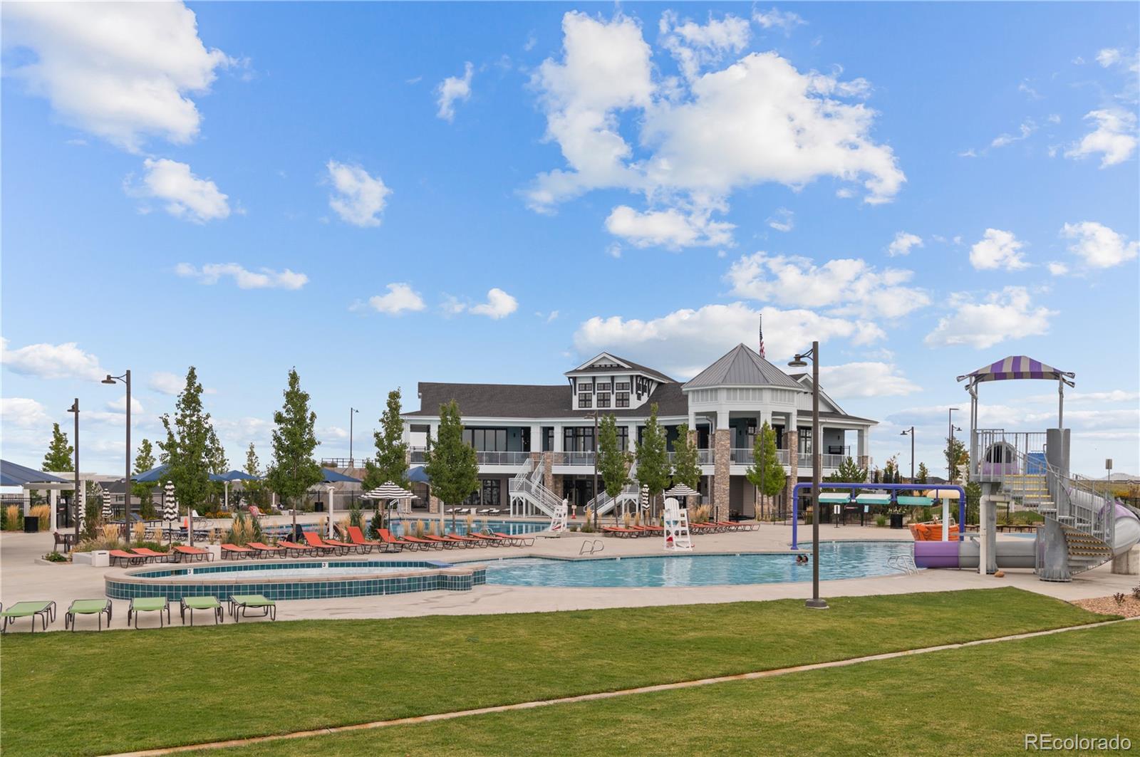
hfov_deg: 60.3
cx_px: 570
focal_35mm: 31
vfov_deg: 42.2
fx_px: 981
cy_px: 378
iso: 400
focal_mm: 31
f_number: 8
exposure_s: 1/500
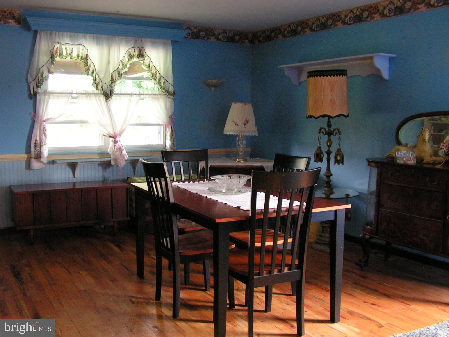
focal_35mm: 36
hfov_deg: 51.4
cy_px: 168
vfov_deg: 39.7
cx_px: 224
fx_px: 467
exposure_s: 1/15
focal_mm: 6
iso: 200
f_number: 3.2
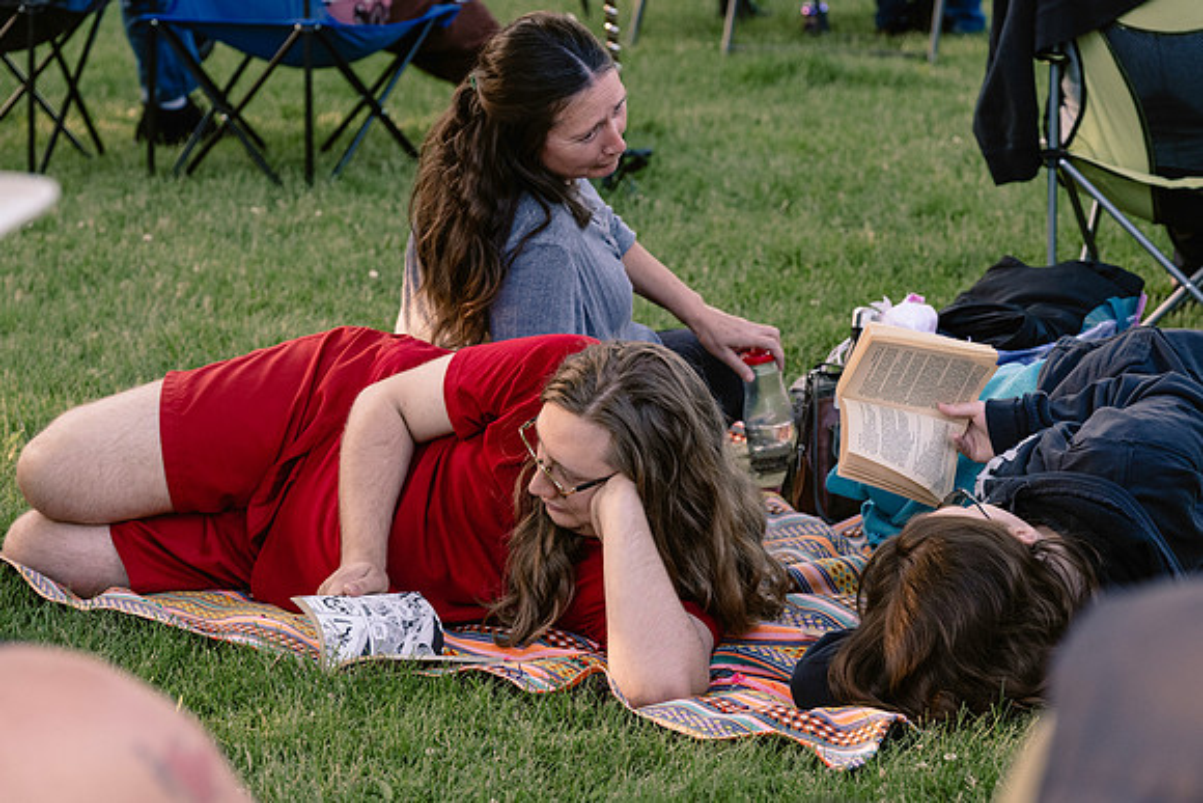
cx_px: 614
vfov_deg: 10.0
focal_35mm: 137
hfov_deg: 15.0
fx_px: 4571
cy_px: 444
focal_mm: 115
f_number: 5.6
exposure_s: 1/320
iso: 1600
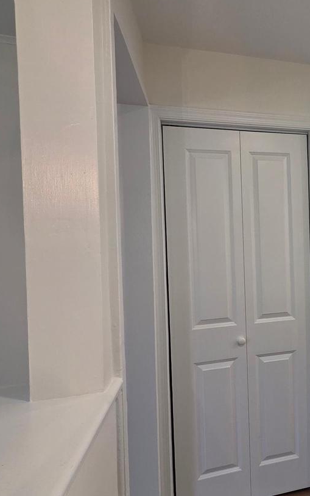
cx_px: 333
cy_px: 247
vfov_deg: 70.4
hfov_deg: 39.7
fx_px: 351
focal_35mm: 26
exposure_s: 1/120
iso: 160
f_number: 2.2
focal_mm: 2.2
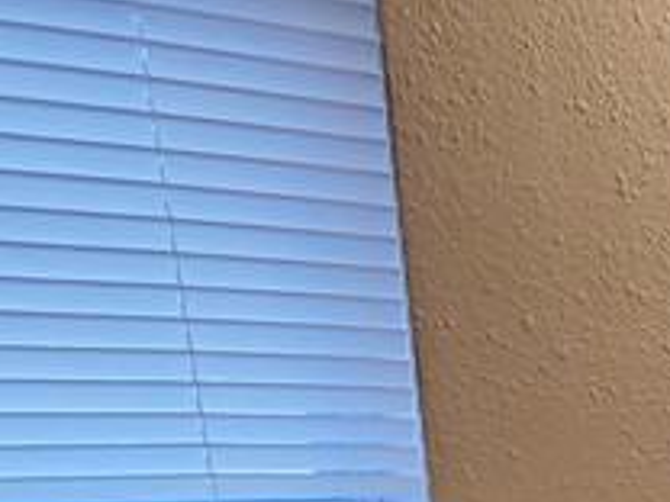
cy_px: 898
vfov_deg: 18.2
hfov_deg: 25.1
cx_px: 924
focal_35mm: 64
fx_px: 1239
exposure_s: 1/59
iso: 250
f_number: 2.2
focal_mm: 1.8
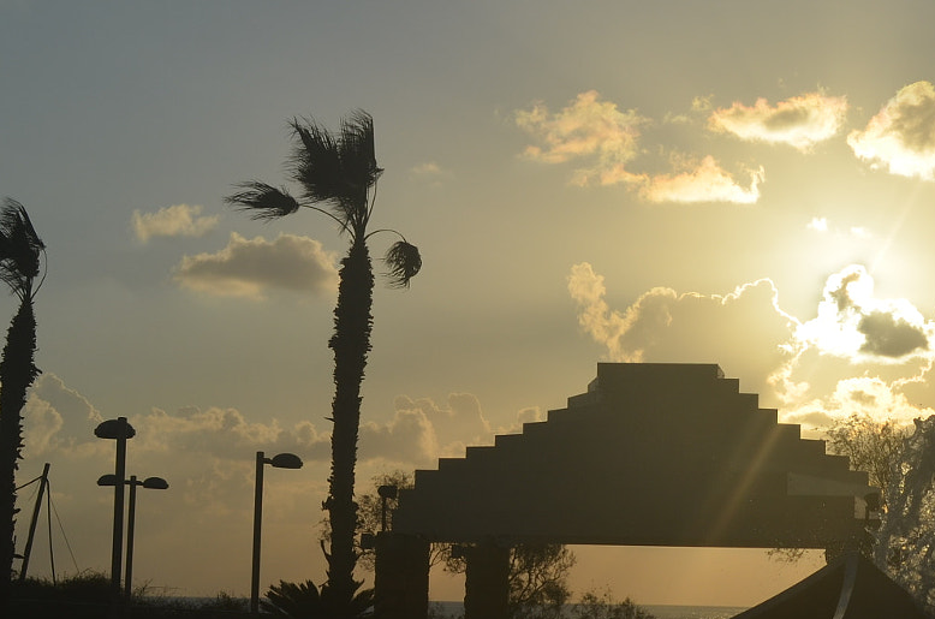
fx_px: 2799
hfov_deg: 18.6
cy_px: 396
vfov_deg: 12.6
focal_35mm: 108
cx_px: 885
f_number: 13
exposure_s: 1/640
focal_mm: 35
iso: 100
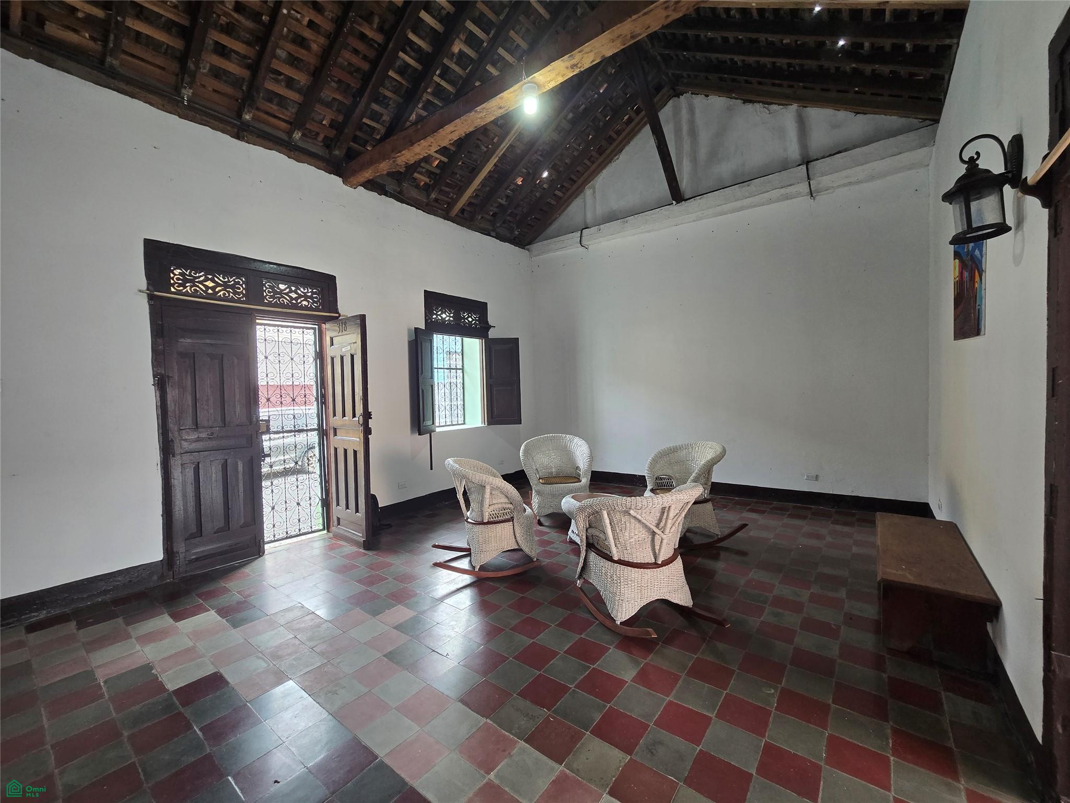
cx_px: 535
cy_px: 402
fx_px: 402
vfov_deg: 89.9
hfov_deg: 106.2
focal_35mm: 13
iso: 160
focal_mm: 2.2
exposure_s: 1/60
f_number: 2.2
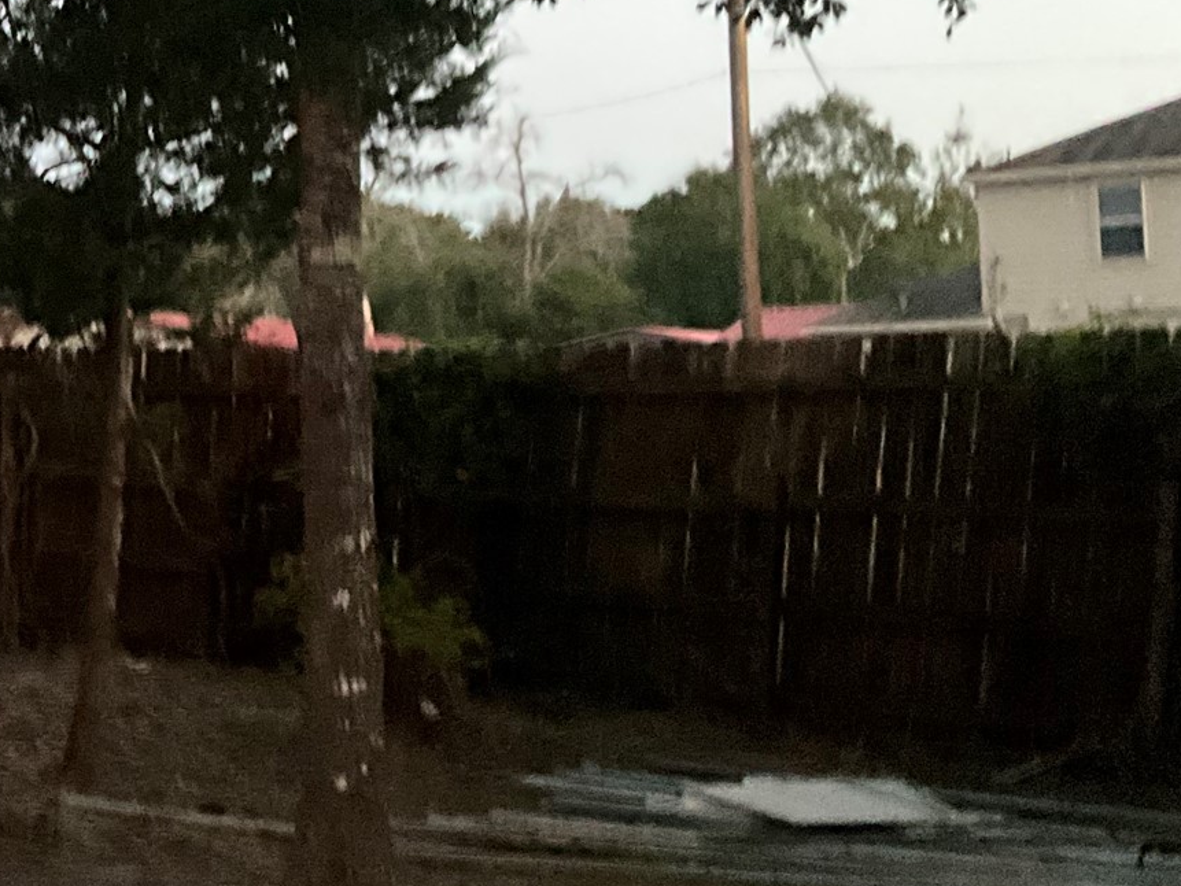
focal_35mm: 69
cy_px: 243
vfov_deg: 21.2
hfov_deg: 25.6
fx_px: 2354
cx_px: -193
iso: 500
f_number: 1.8
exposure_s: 1/30
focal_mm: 3
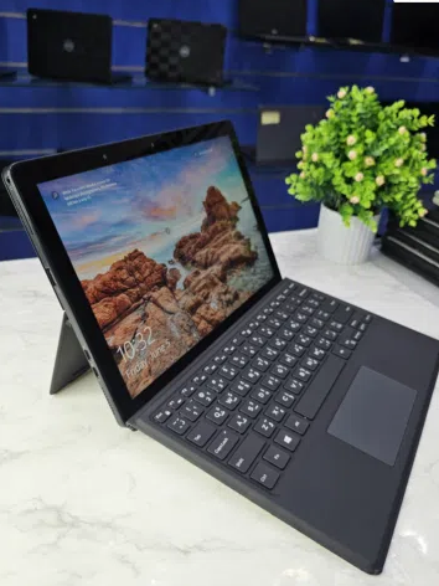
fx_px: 440
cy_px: 284
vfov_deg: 67.3
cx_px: 241
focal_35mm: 26
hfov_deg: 53.0
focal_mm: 6.3
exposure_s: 1/100
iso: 64
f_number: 1.7
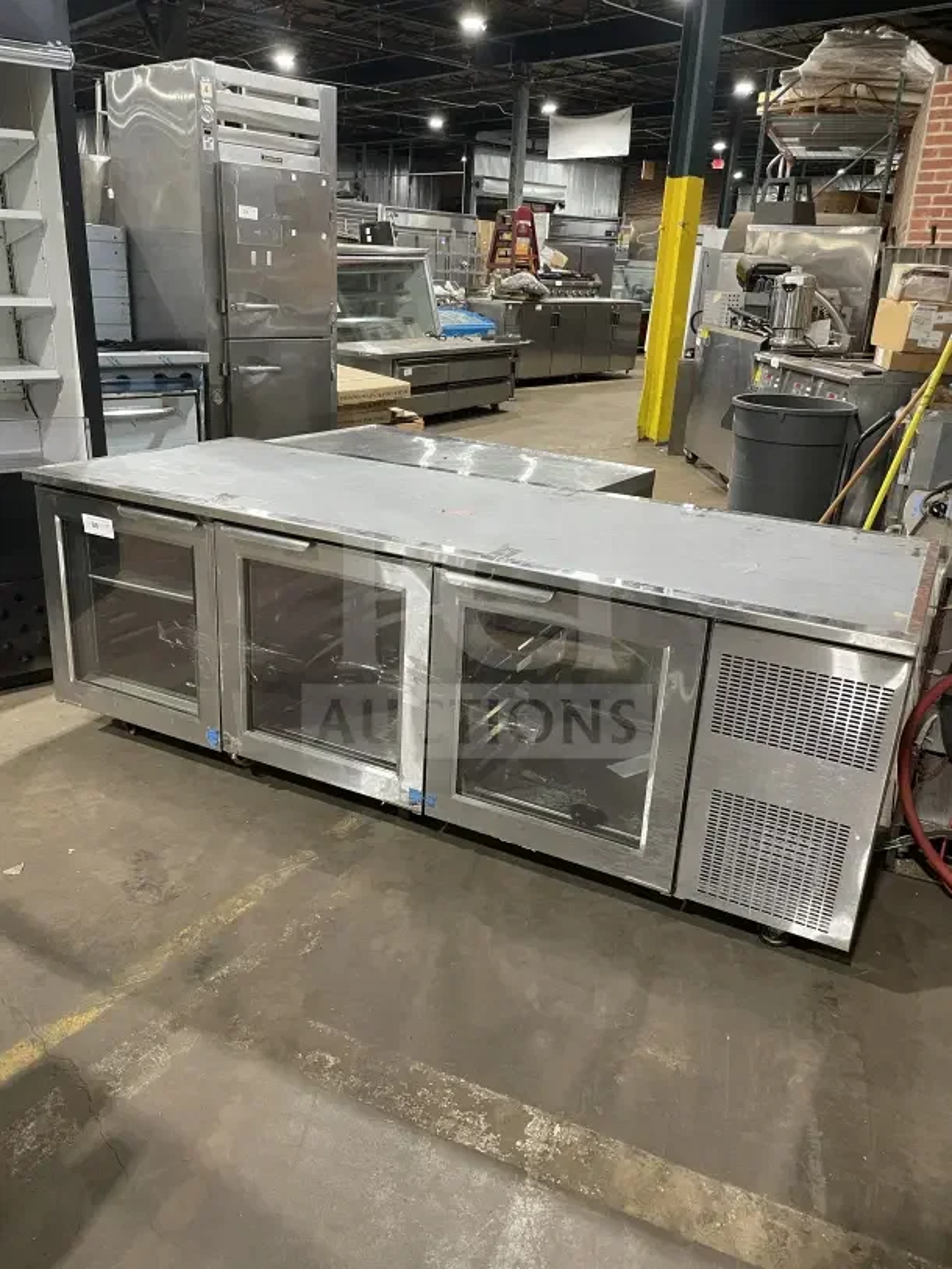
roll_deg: -2.6
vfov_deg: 67.3
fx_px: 953
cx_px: 476
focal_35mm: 26
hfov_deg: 53.1
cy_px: 634
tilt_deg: -20.9
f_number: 1.6
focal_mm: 4.2
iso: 320
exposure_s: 1/60
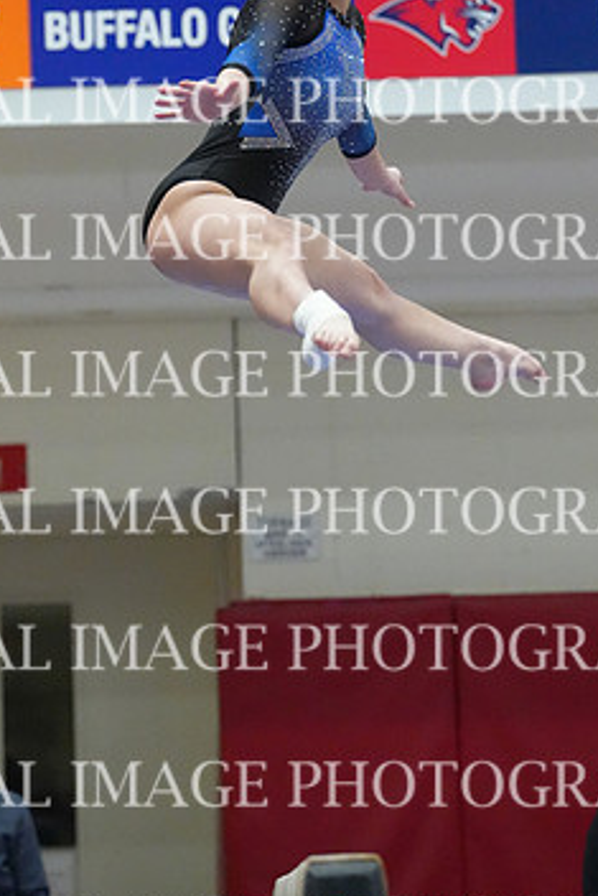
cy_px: 305
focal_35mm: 285
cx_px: 271
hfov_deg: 4.8
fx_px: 7094
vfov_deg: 7.2
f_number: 4
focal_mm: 173
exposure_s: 1/1250
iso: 16000
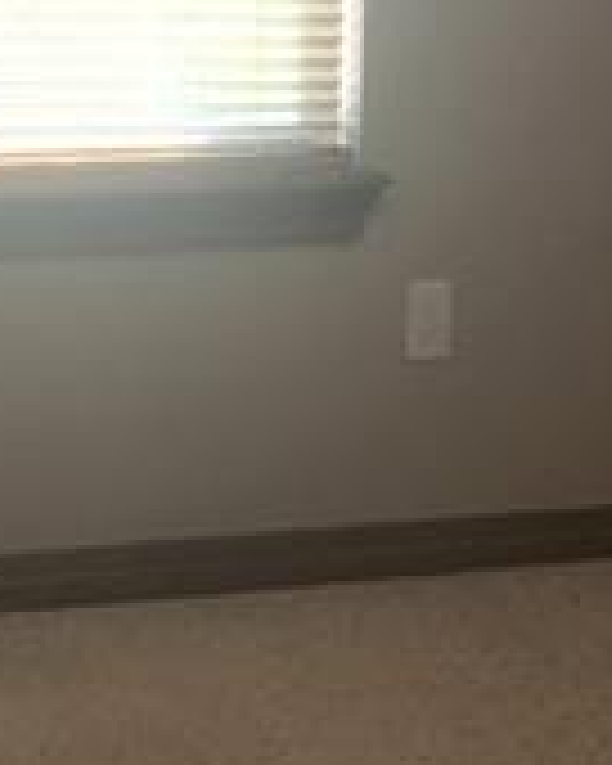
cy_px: -324
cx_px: 292
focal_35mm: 128
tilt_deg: -1.6
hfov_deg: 12.1
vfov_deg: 14.2
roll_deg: -2.1
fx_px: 2898
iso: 32
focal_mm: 4.15
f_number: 2.2
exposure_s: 1/60
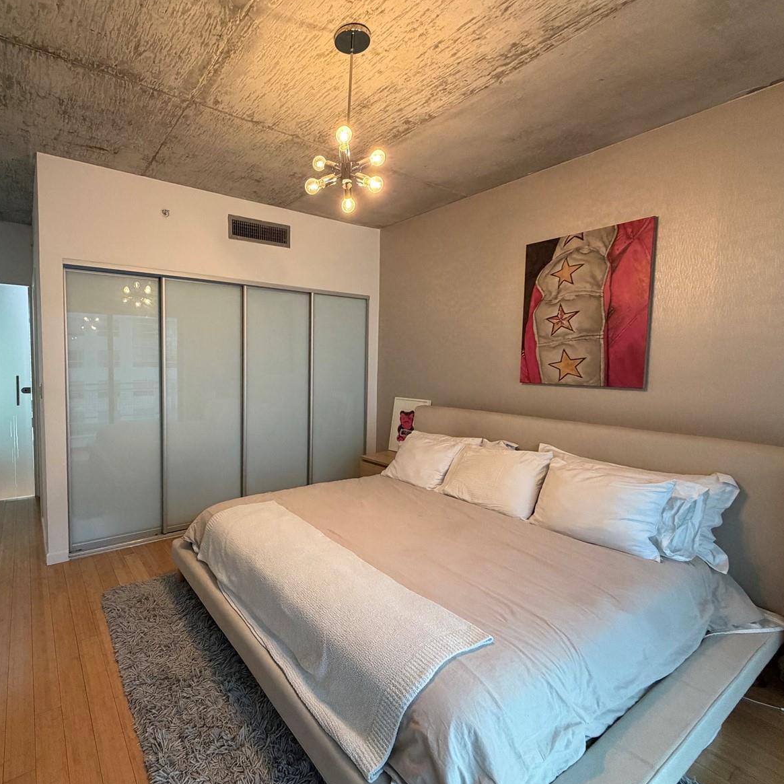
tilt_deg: -3.1
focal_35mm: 17
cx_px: 298
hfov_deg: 82.5
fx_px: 436
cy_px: 387
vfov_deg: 84.0
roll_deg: +0.1
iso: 400
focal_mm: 2.22
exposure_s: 1/60
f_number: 2.2
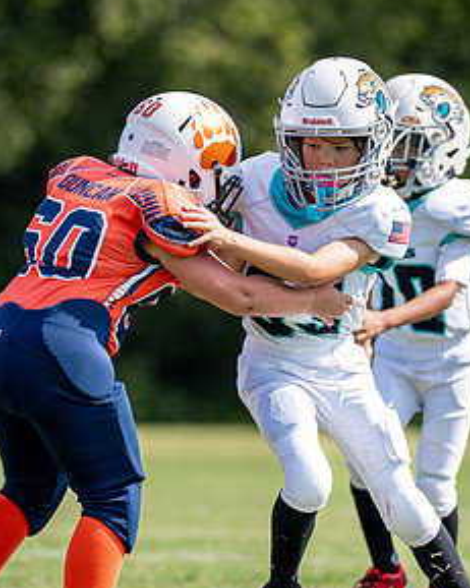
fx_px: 10577
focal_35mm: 608
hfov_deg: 2.5
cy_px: 331
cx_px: 251
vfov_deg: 3.2
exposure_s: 1/2500
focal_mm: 200
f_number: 2.8
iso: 160
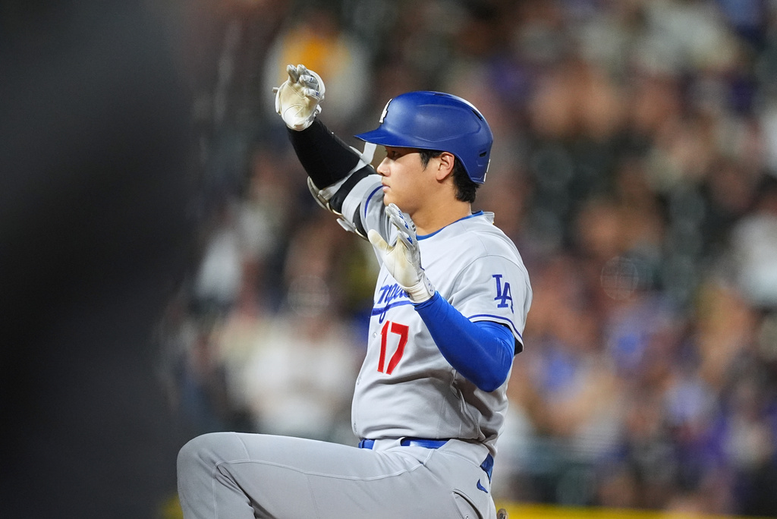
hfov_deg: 2.3
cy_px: 260
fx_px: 19435
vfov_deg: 1.5
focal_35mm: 900
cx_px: 388
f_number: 4
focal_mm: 600
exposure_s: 1/1600
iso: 5000
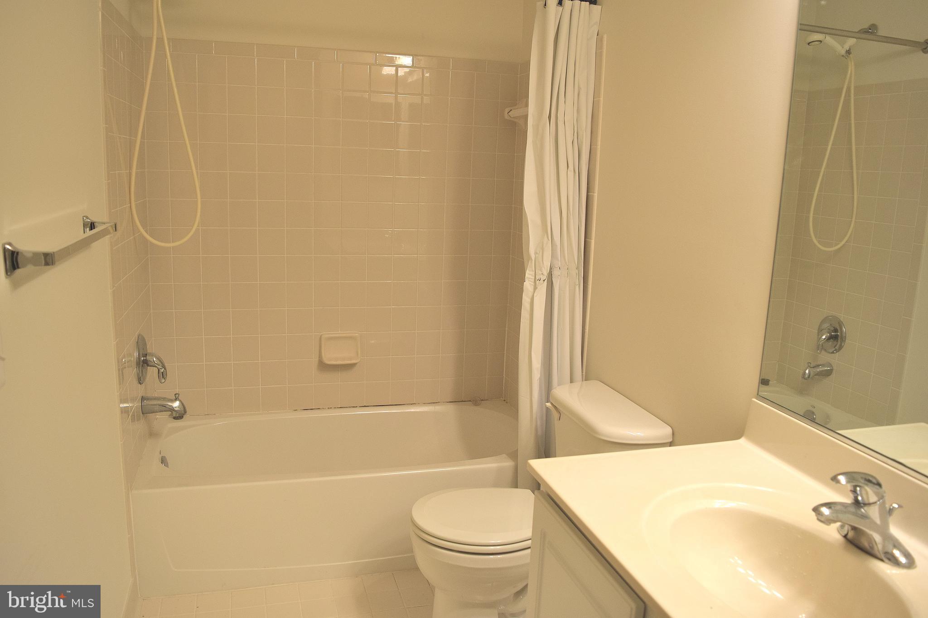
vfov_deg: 47.9
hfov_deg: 67.4
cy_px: 309
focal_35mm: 27
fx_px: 696
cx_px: 464
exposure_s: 1/60
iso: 500
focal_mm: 18
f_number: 4
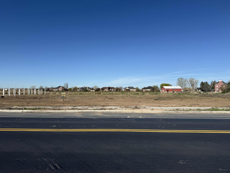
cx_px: 115
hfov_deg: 71.6
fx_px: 159
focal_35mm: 24
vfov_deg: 56.8
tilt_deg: +2.7
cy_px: 86
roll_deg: -0.5
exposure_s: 1/8130
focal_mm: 6.76
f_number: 1.78
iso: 80
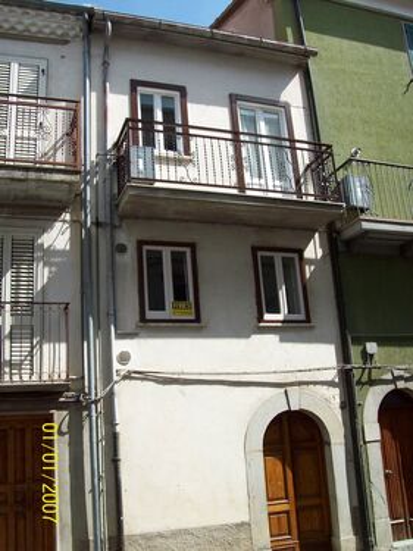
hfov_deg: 39.6
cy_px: 276
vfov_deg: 51.4
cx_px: 206
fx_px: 573
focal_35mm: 36
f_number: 4.8
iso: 80
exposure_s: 1/387
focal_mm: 6
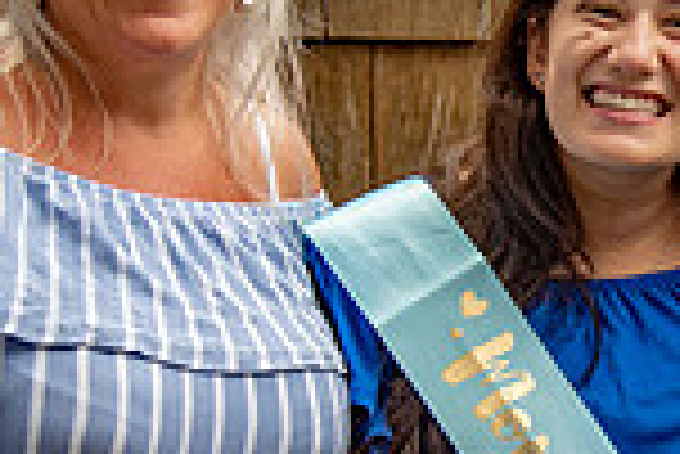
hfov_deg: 11.0
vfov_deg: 7.5
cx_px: 775
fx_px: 3479
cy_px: 317
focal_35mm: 184
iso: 100
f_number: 4
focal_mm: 48
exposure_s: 1/200
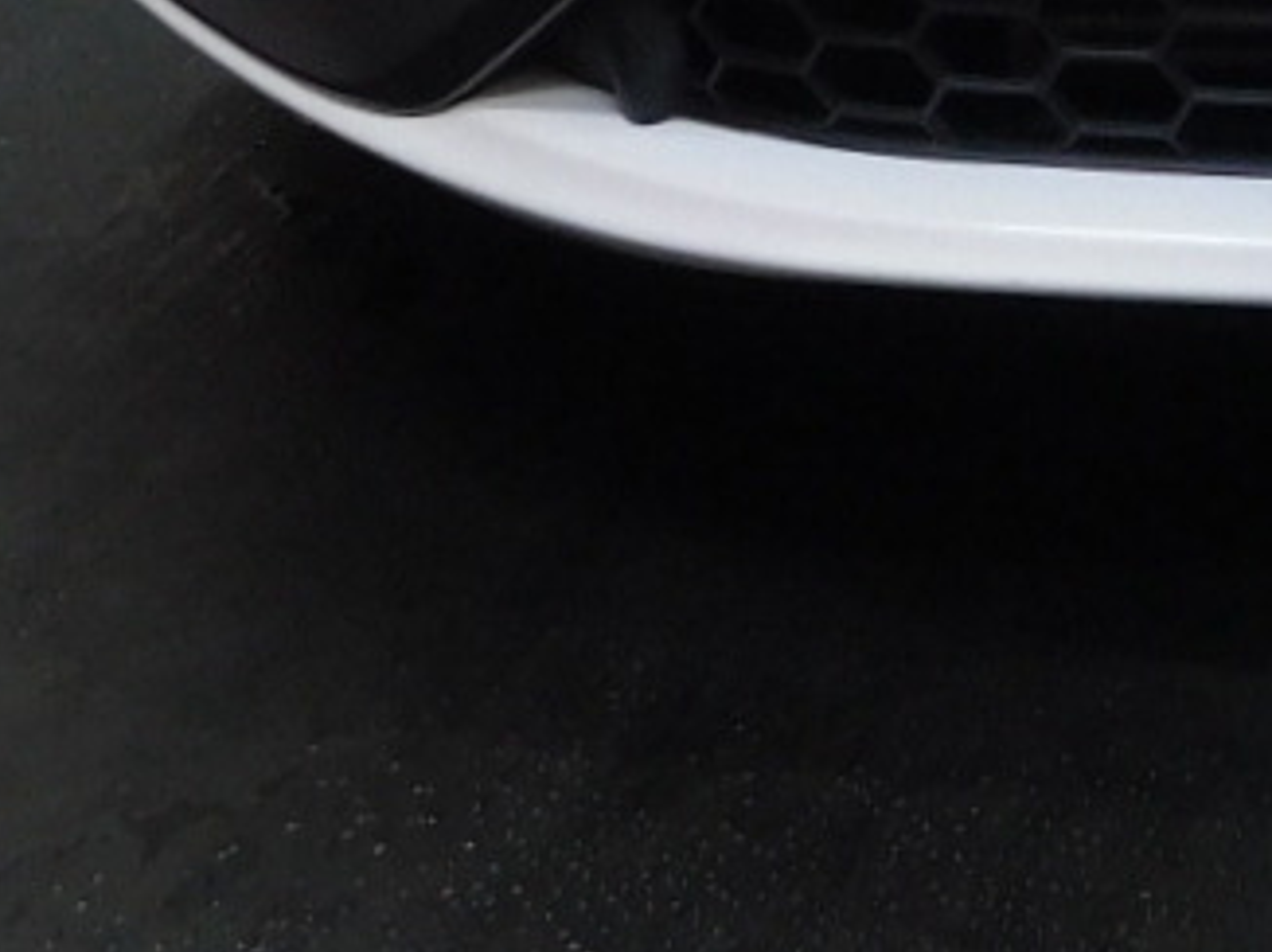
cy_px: -878
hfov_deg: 15.9
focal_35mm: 113
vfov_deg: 11.9
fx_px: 4149
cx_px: 1935
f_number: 3
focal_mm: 4
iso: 200
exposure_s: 1/30
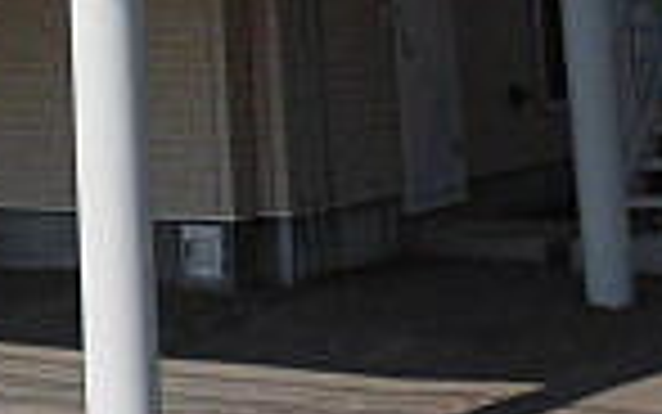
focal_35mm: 111
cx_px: 5
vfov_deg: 10.2
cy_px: -585
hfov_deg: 18.3
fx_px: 2003
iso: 100
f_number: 7.8
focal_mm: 4.3
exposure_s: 1/250
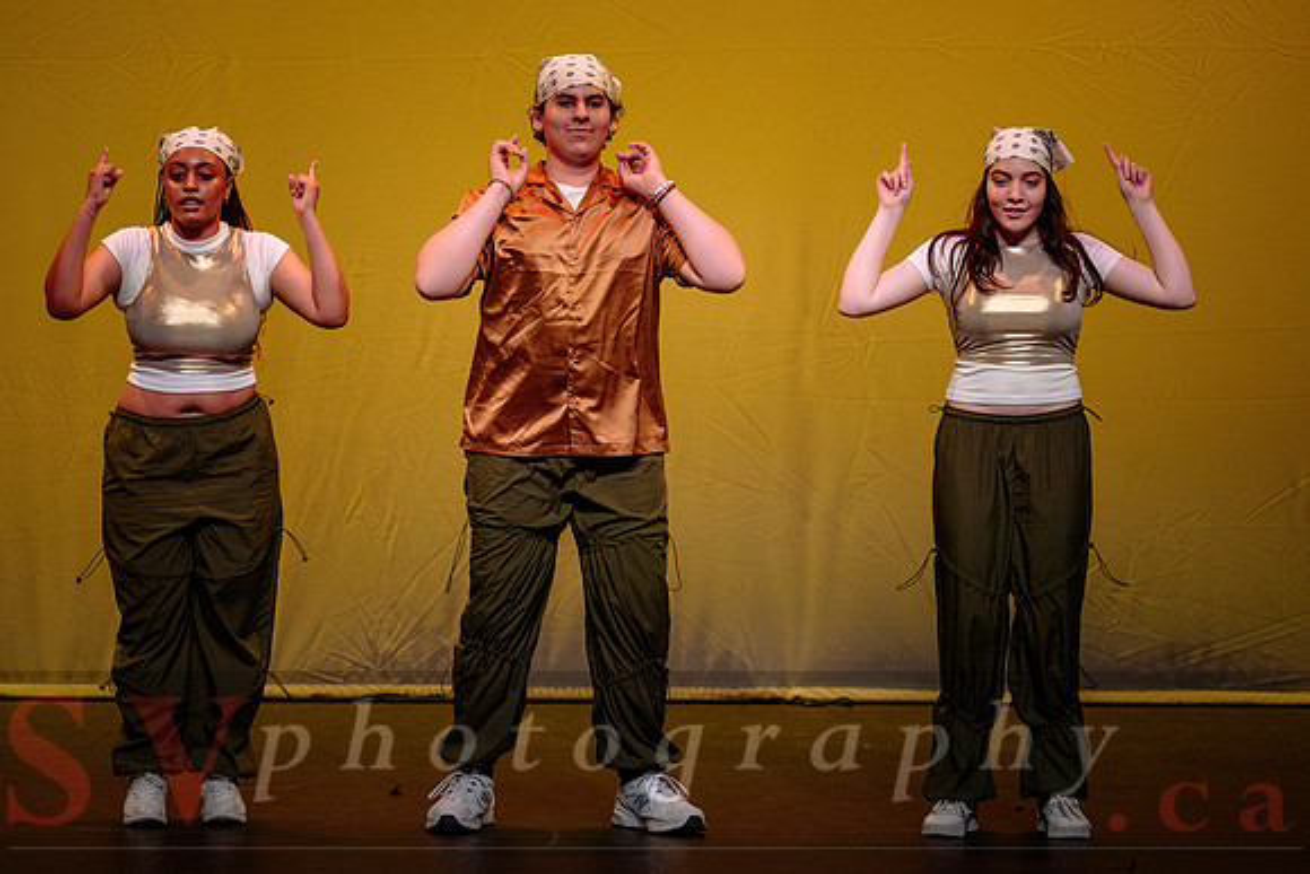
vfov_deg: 6.0
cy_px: 498
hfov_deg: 8.9
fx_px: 8372
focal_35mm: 230
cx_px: 655
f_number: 3.2
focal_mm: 200
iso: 1250
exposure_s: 1/500
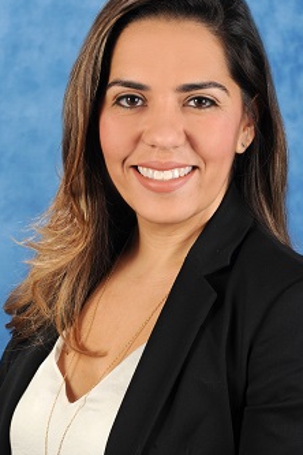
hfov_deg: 10.9
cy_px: 217
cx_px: 158
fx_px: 1591
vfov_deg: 16.3
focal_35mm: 126
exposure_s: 1/125
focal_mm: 105
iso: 125
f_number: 14
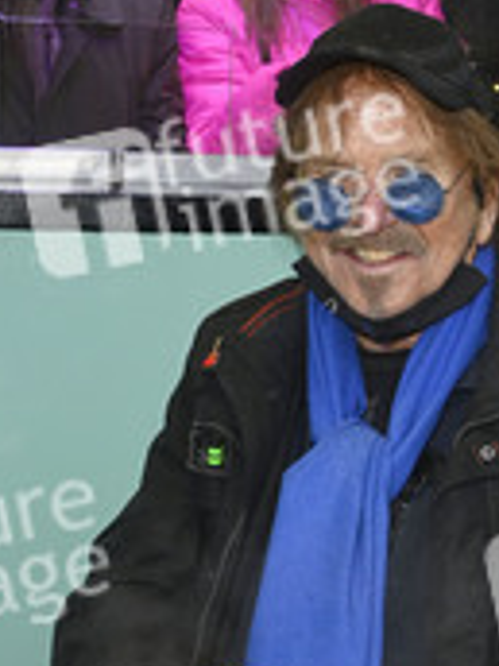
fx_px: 1461
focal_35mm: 76
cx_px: 333
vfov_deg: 25.6
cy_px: 379
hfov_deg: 19.3
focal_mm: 34
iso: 2000
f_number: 5.6
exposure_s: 1/125
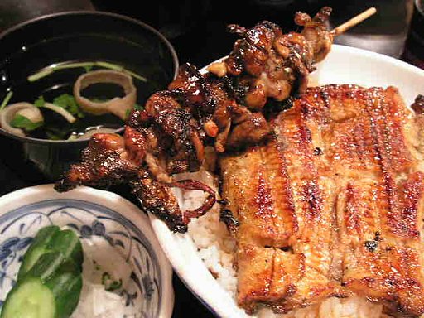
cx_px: 212
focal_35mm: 38
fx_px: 465
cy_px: 159
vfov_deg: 37.7
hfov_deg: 49.0
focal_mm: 6.3
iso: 100
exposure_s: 1/1.6
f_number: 3.3
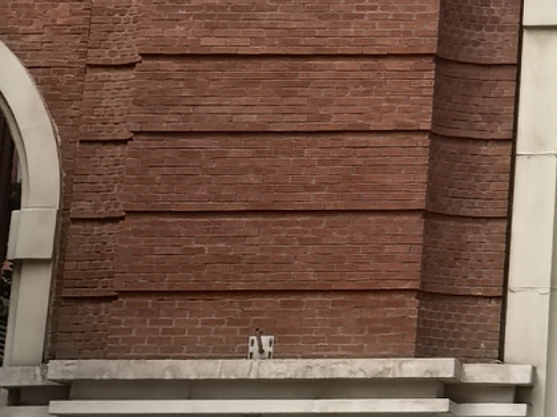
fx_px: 2912
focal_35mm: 181
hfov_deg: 10.3
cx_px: 996
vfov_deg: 7.7
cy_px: -498
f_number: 2
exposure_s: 1/1316
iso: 50
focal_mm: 5.75
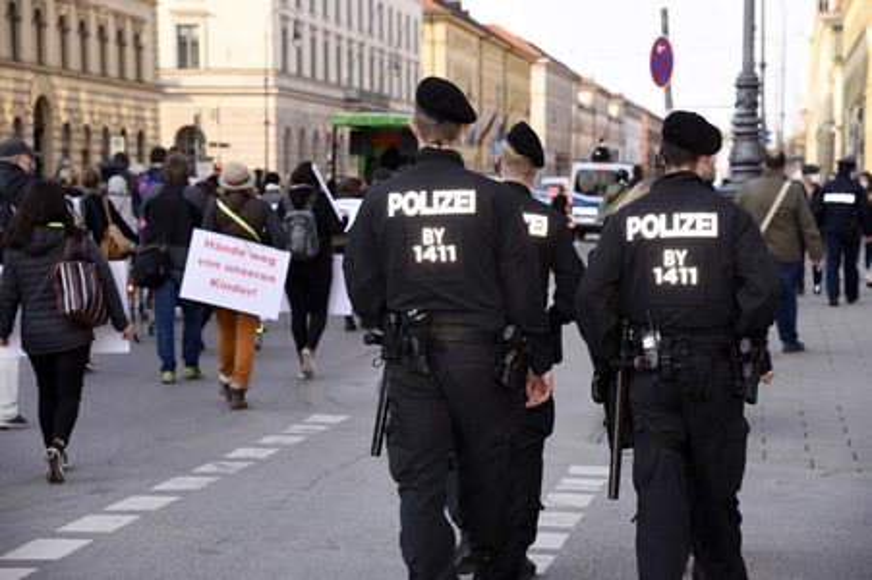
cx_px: 436
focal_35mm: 92
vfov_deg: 14.8
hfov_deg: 22.2
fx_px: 2227
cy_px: 290
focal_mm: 92
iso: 250
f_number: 6.3
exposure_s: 1/160
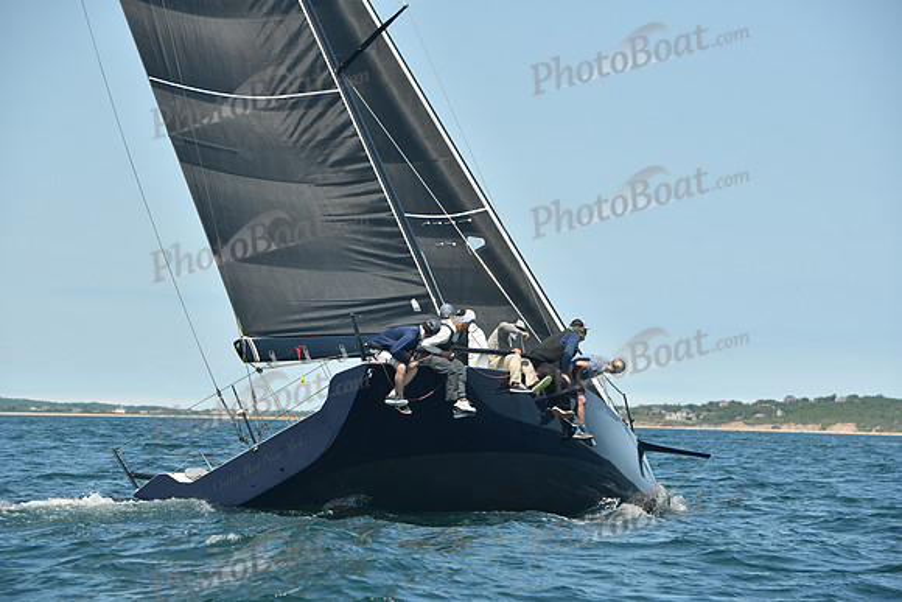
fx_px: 3508
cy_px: 301
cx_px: 451
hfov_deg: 14.7
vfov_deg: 9.8
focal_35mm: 140
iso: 320
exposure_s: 1/640
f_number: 7.1
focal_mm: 140
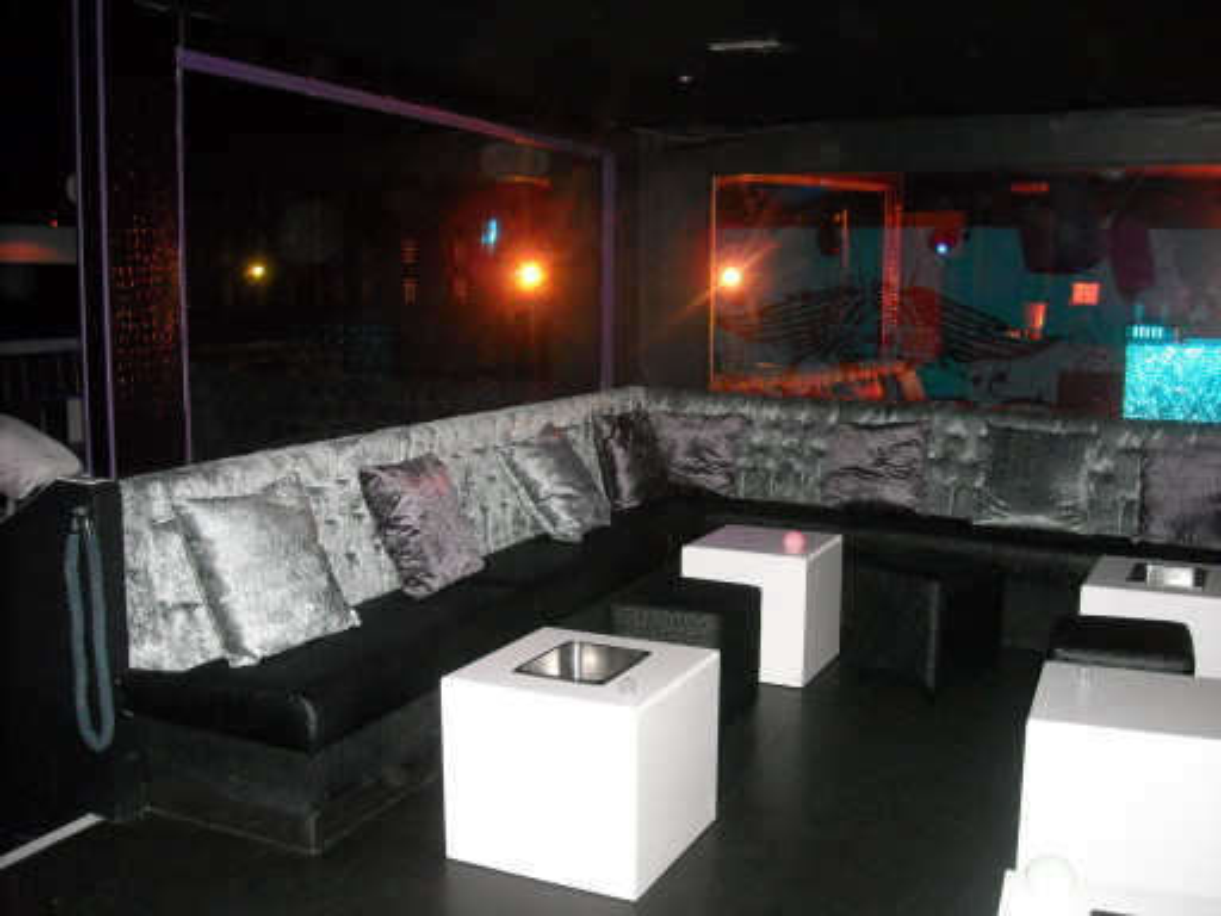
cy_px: 458
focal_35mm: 35
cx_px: 610
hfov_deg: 52.6
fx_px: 1235
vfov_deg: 40.7
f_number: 2.8
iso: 518
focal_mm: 5.7
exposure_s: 1/60
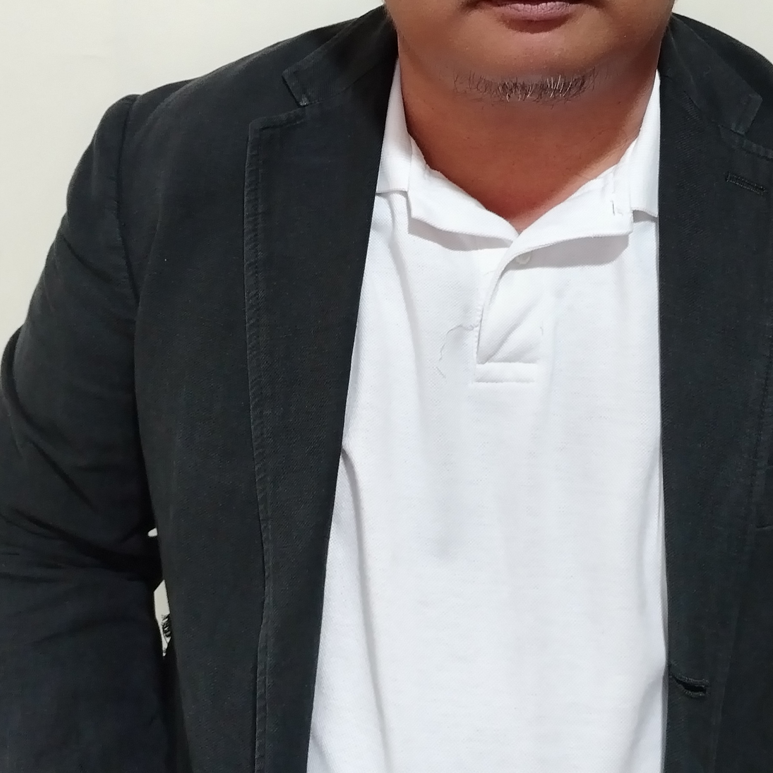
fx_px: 1187
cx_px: 530
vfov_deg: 33.9
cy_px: 65
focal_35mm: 47
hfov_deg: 35.6
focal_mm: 5.25
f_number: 1.75
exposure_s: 1/20
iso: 1121
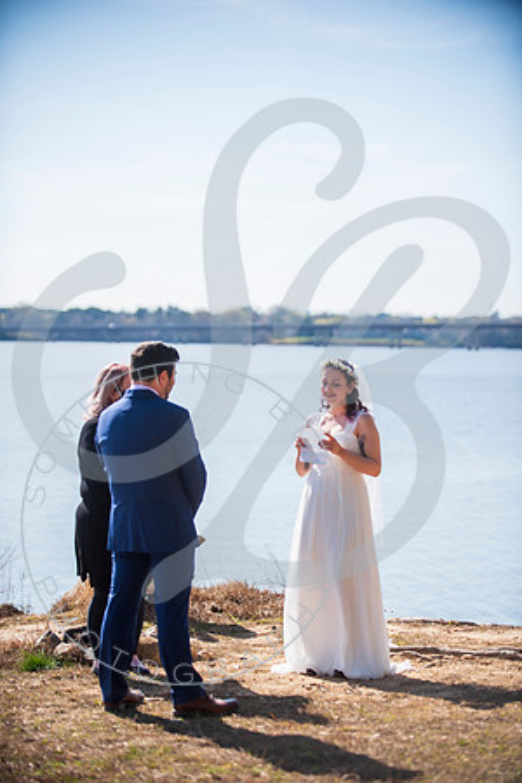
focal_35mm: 95
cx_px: 261
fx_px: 2066
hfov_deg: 14.4
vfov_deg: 21.5
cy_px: 392
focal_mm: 95
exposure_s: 1/1000
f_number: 2.8
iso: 100
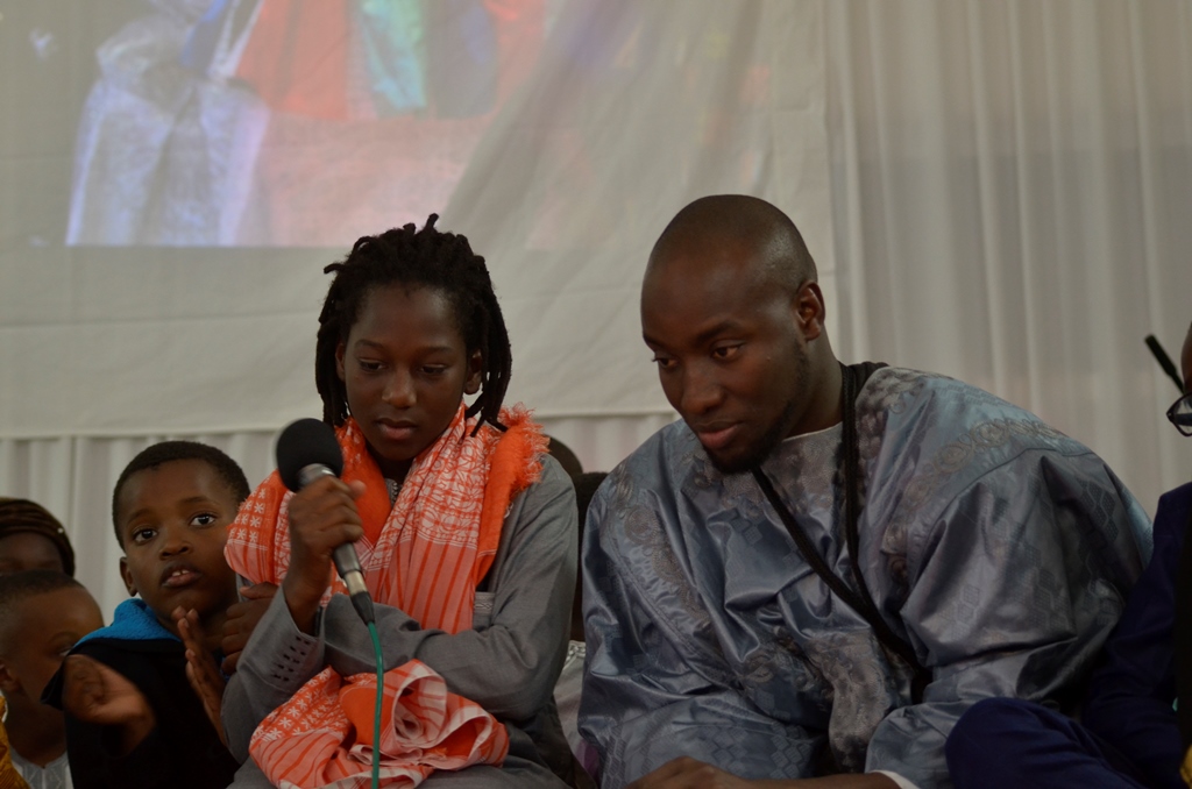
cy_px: 394
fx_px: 3469
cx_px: 596
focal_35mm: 105
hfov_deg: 19.5
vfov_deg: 13.0
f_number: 4
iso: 640
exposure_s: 1/50
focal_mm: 70
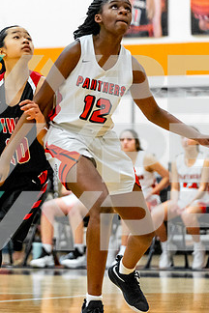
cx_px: -22
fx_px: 2194
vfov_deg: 8.2
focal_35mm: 252
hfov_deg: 5.4
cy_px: 154
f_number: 2.8
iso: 2000
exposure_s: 1/1250
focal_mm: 121
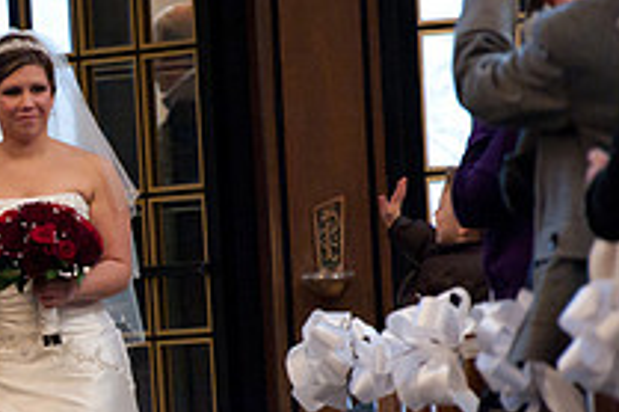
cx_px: -110
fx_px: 8831
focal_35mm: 514
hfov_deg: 4.0
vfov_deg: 2.7
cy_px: 353
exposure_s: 1/80
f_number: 5.6
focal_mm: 185
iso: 5000
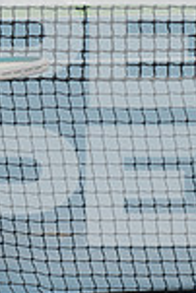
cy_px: 50
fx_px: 1067
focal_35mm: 131
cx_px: -68
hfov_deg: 10.2
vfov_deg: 15.5
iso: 100
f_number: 6.3
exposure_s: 1/250
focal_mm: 44
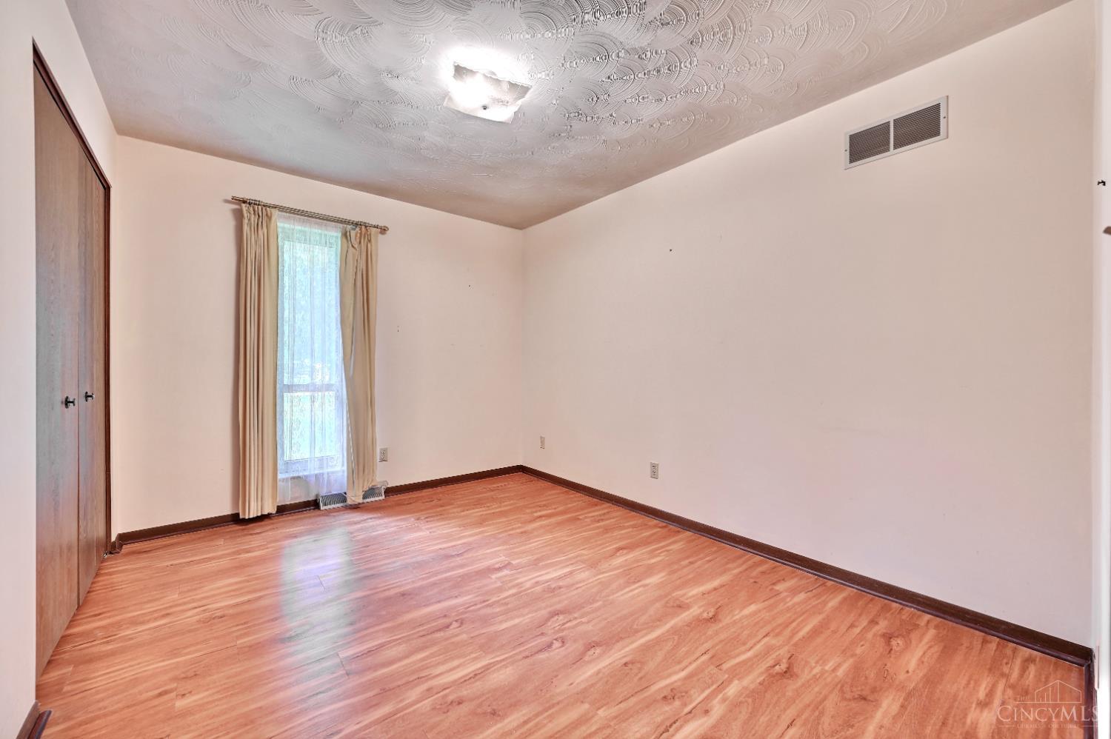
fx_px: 432
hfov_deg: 104.3
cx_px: 556
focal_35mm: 14
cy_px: 370
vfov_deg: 81.1
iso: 400
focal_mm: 14
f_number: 8
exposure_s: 1/2.5
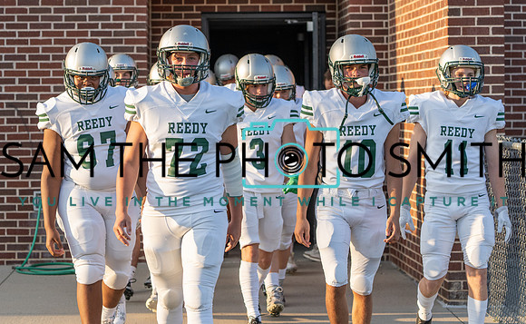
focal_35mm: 116
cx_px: 249
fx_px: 1661
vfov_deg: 11.1
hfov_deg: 18.0
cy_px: 139
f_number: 4.5
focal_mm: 100
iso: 640
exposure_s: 1/1000
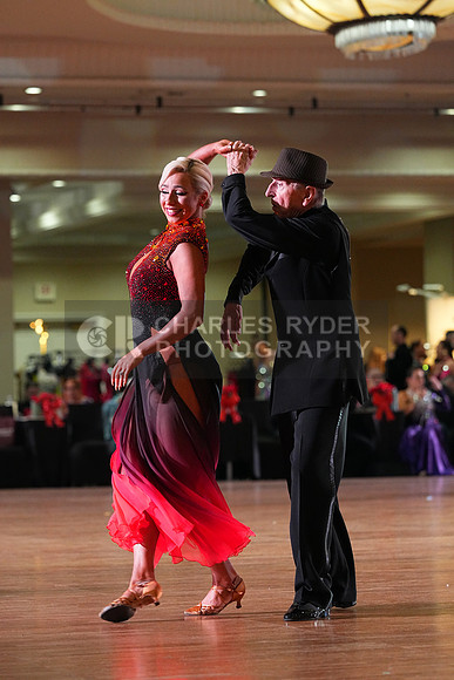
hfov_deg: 8.8
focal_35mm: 156
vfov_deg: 13.2
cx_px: 227
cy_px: 340
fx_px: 2949
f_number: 4.5
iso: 6400
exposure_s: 1/400
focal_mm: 156
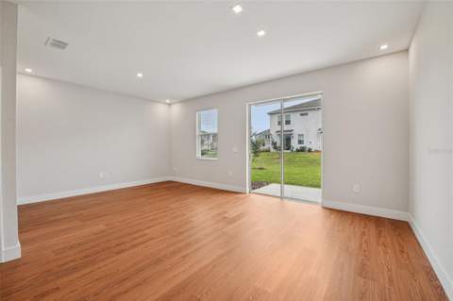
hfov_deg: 100.4
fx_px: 189
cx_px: 226
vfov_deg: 77.2
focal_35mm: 15
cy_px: 150
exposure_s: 1/60
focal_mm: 15
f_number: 8
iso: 400
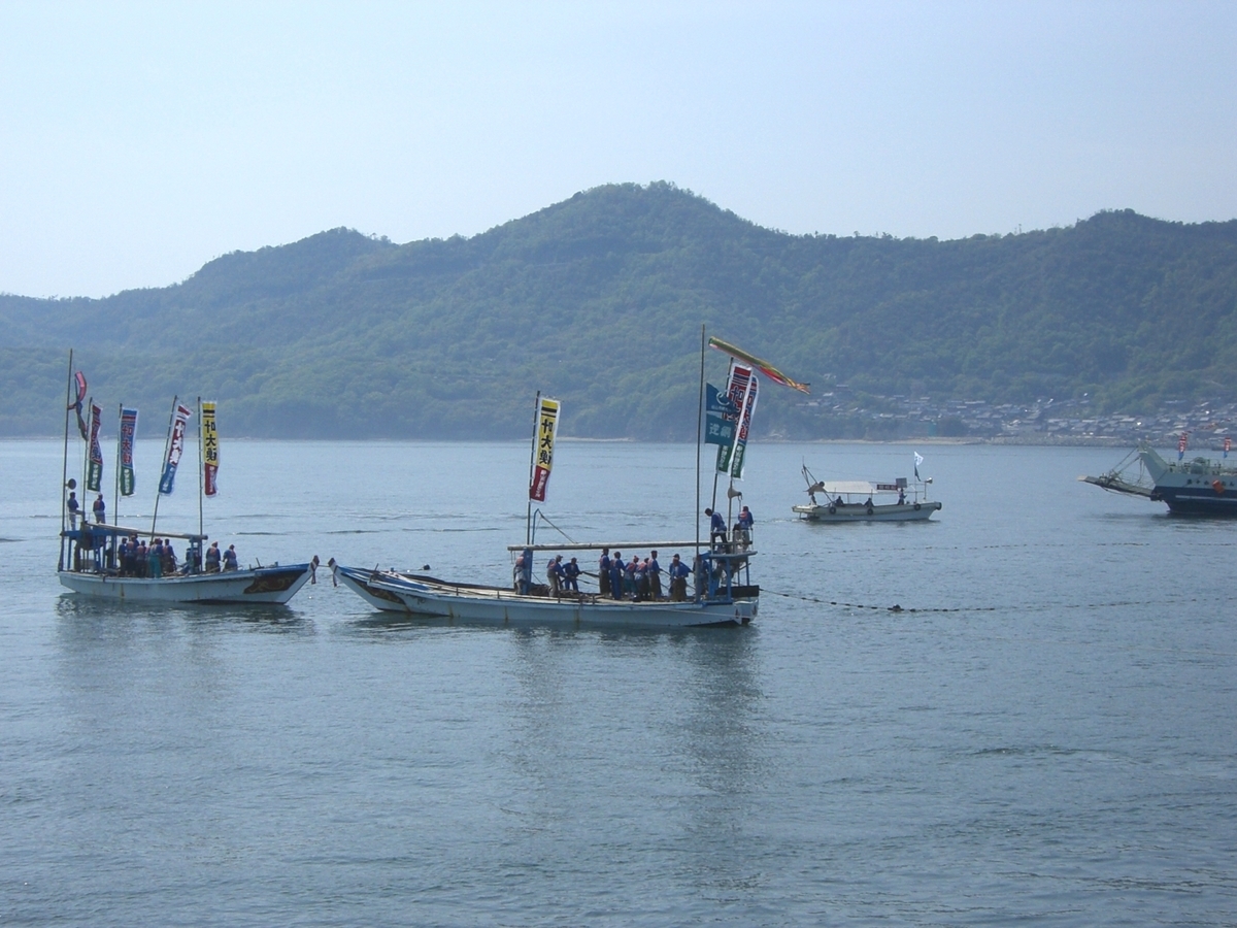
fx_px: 2823
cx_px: 618
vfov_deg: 18.7
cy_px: 464
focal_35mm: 79
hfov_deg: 24.7
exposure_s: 1/800
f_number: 6.5
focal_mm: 12.8
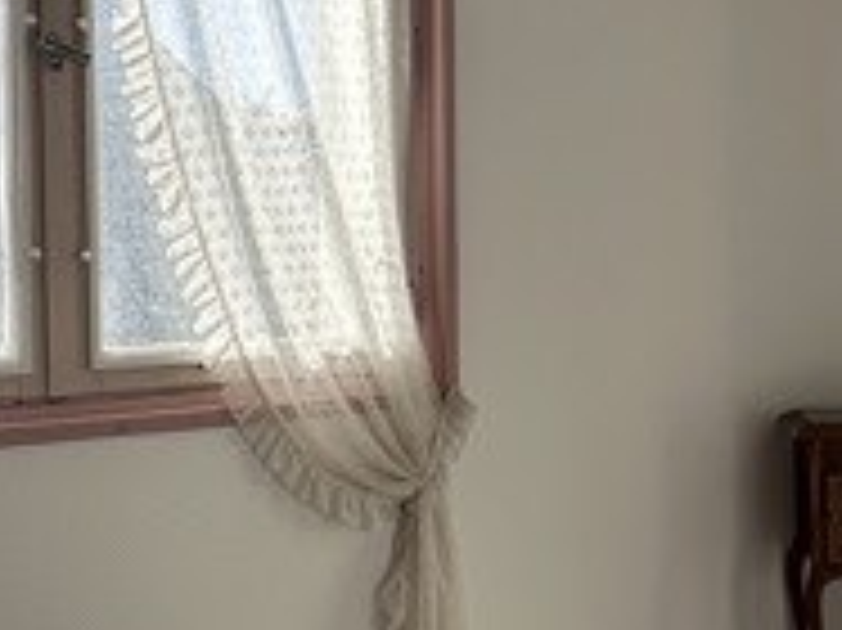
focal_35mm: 60
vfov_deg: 24.4
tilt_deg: -1.3
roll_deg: +0.0
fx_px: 1459
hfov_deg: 30.8
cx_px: 752
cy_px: 297
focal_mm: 2.22
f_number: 2.2
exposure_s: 1/703
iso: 40
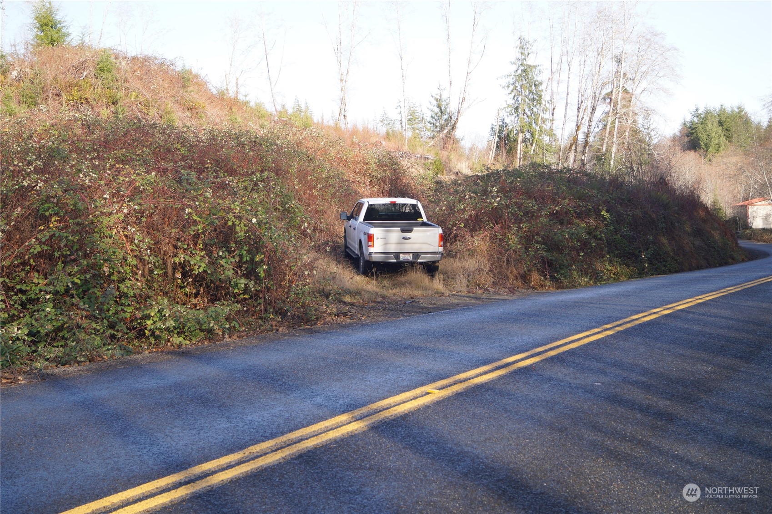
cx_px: 386
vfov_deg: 29.8
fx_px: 964
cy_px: 257
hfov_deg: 43.6
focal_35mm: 45
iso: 100
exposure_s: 1/160
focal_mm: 30
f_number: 6.3
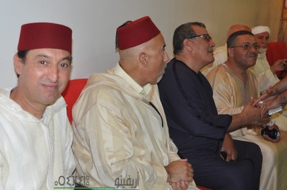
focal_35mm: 52
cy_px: 86
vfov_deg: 26.0
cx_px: 97
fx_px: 412
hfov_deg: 38.0
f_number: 3.8
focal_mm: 23
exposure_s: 1/60
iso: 800
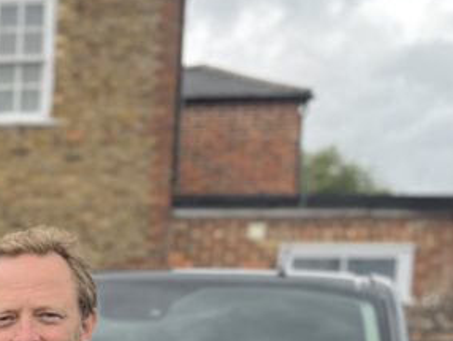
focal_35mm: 93
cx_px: -339
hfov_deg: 17.5
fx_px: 1218
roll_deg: -1.4
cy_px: 435
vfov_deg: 15.2
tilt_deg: -5.1
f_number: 1.6
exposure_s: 1/727
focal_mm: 5.1
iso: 50
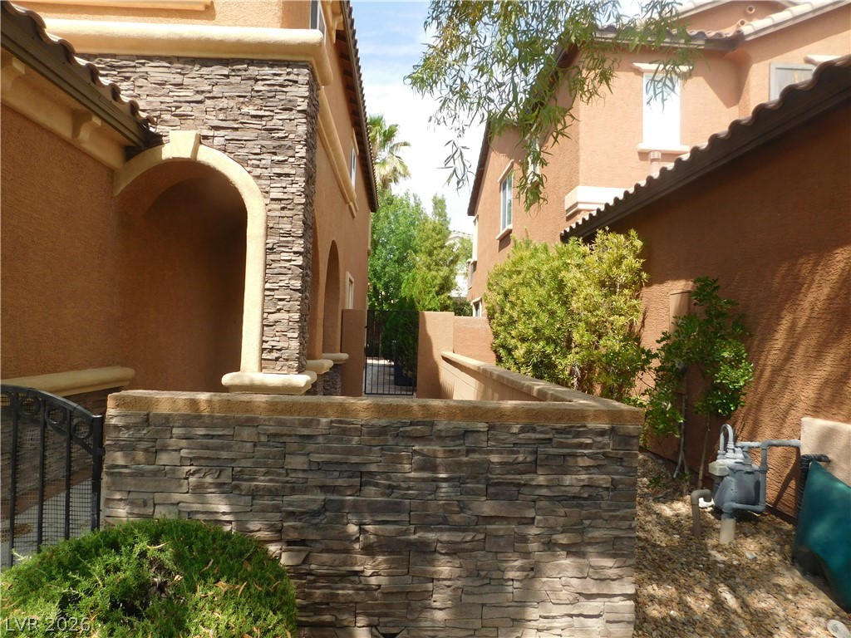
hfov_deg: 73.9
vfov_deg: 58.9
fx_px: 565
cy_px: 319
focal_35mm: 23
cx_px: 426
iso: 125
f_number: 3
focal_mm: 4
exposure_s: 1/800
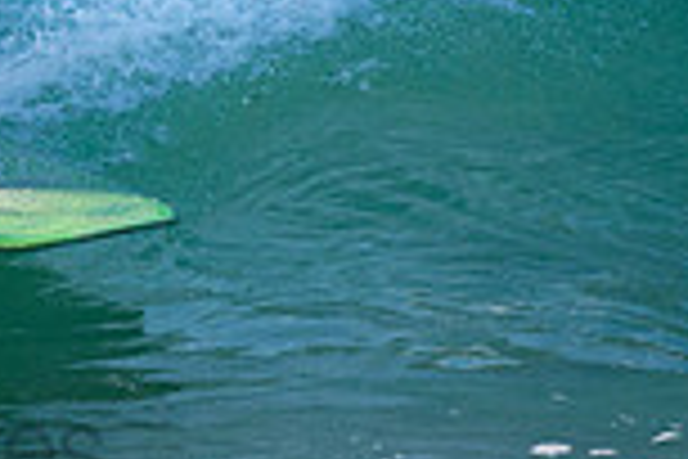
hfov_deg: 0.7
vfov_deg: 0.5
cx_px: -243
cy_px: -299
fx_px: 54271
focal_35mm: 2840
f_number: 5.6
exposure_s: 1/1000
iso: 320
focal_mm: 500
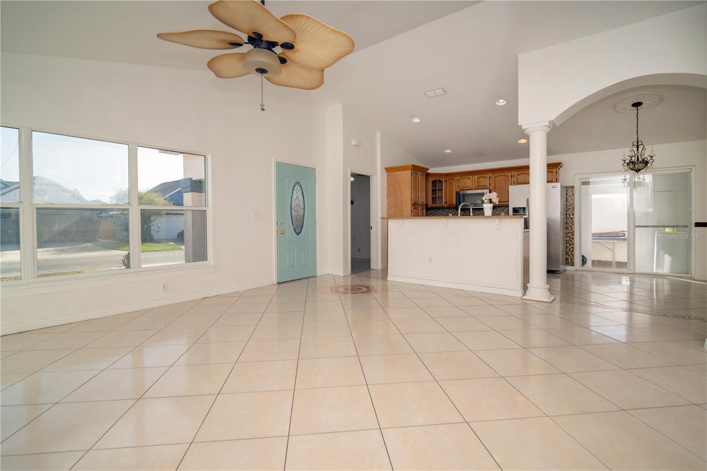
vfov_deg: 73.7
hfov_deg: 96.7
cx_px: 354
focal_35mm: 16
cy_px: 236
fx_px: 314
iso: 32
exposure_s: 1/200
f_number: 5.6
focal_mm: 16
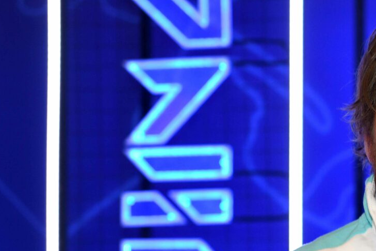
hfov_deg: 10.5
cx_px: 475
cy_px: 228
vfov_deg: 7.1
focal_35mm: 192
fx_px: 2005
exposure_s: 1/200
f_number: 5
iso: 560
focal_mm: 70
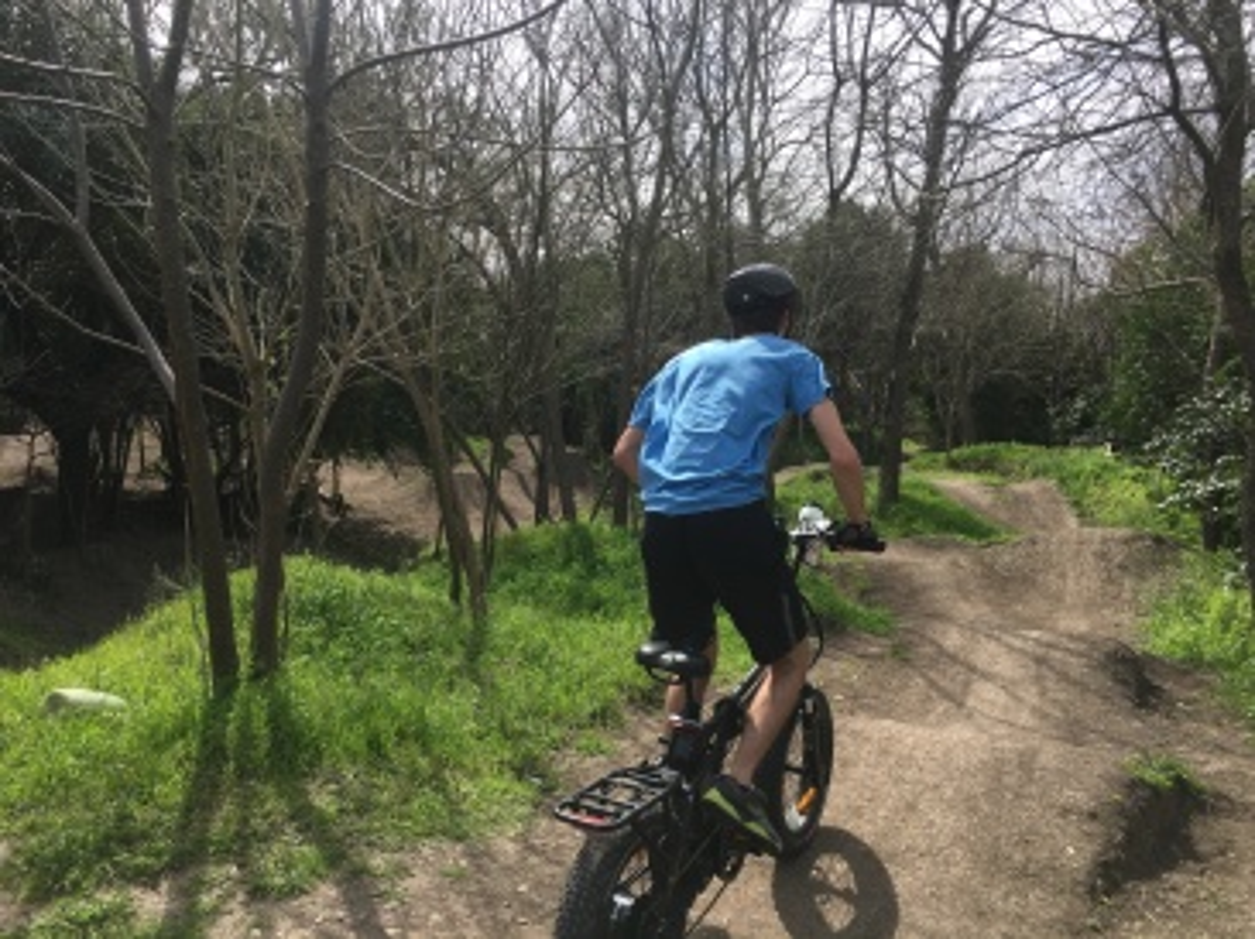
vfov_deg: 48.2
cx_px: 628
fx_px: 1051
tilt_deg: -0.8
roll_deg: -2.3
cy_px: 470
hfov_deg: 61.7
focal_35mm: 29
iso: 25
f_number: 2.2
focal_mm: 4.15
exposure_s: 1/874
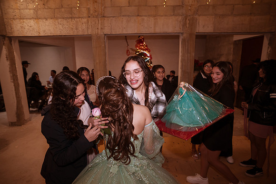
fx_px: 153
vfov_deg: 61.9
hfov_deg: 84.0
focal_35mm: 20
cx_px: 138
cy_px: 92
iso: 1600
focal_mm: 20
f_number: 3.5
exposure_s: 1/100
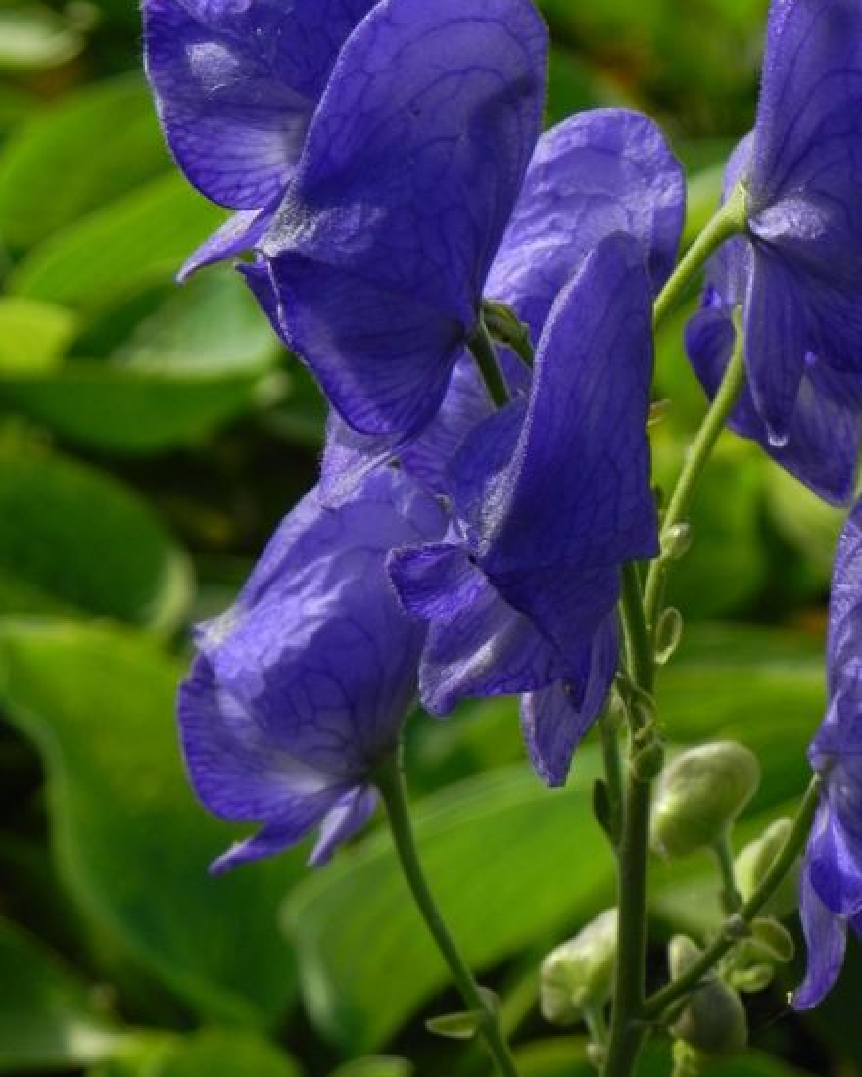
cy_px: 509
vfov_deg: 12.9
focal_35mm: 149
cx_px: 478
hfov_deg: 10.4
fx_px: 4752
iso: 160
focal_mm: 18.8
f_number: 4.5
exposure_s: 1/320
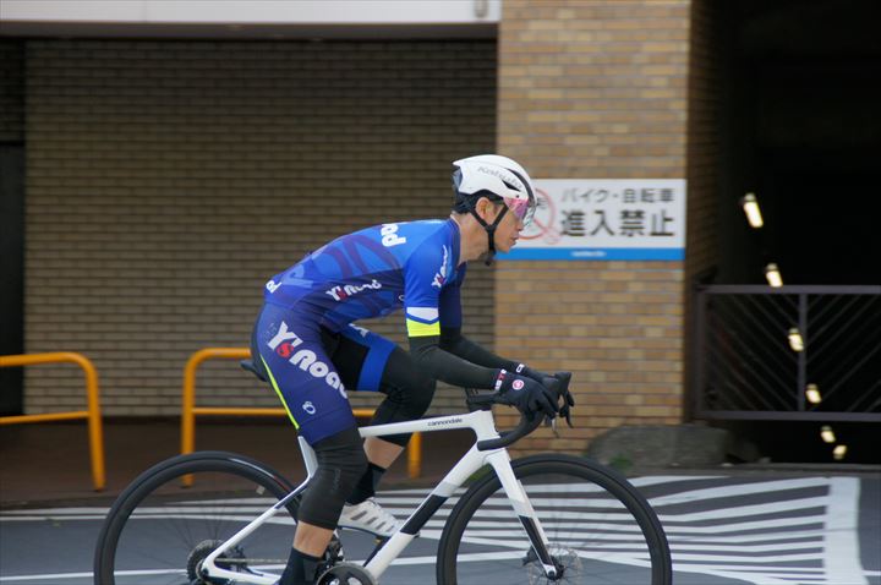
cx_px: 440
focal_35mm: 195
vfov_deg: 7.0
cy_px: 292
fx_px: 4766
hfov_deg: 10.6
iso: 400
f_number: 5.6
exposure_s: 1/400
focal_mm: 130
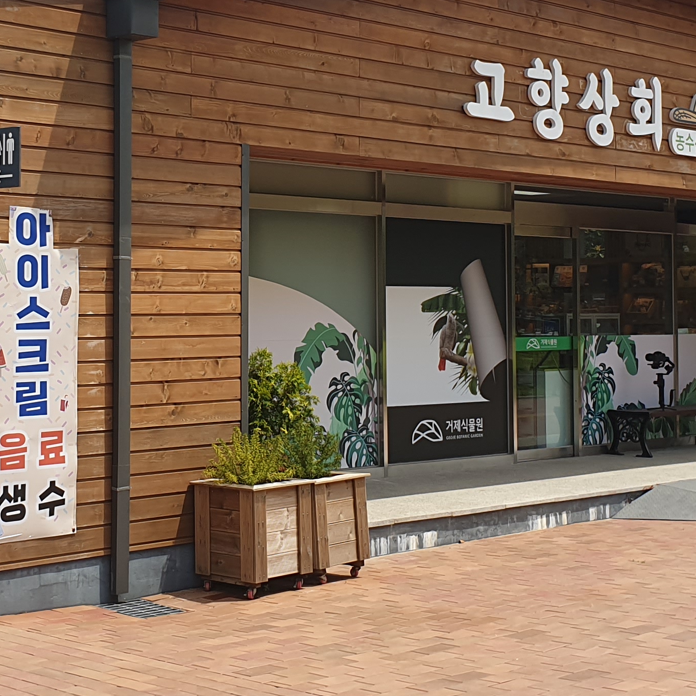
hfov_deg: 25.0
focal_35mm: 68
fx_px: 1547
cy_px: 254
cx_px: 168
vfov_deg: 25.3
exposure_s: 1/1172
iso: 50
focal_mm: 4.3
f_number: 2.4
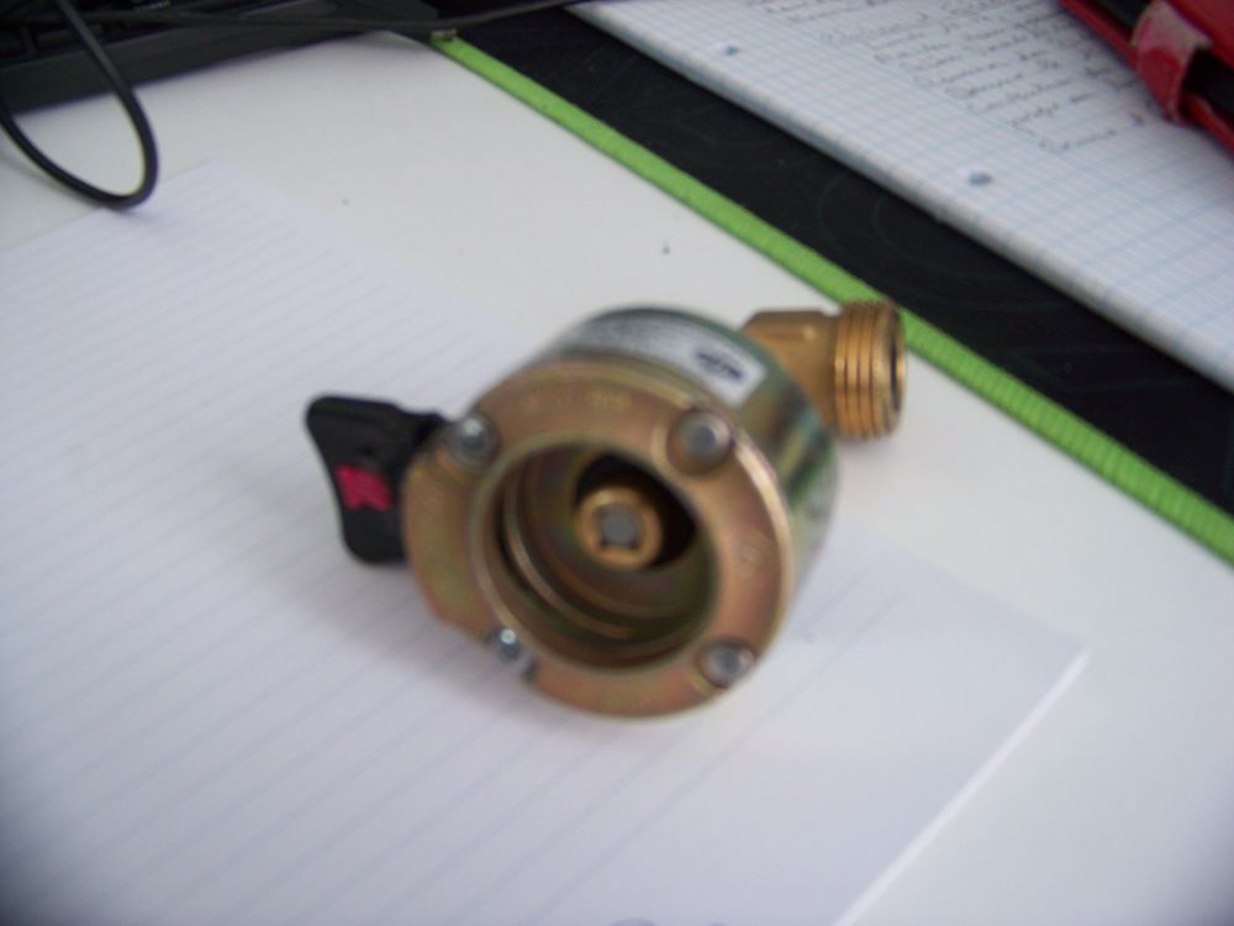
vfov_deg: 39.7
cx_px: 617
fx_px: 1283
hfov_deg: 51.4
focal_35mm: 36
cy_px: 463
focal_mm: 5.85
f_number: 2.8
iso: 125
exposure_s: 1/30
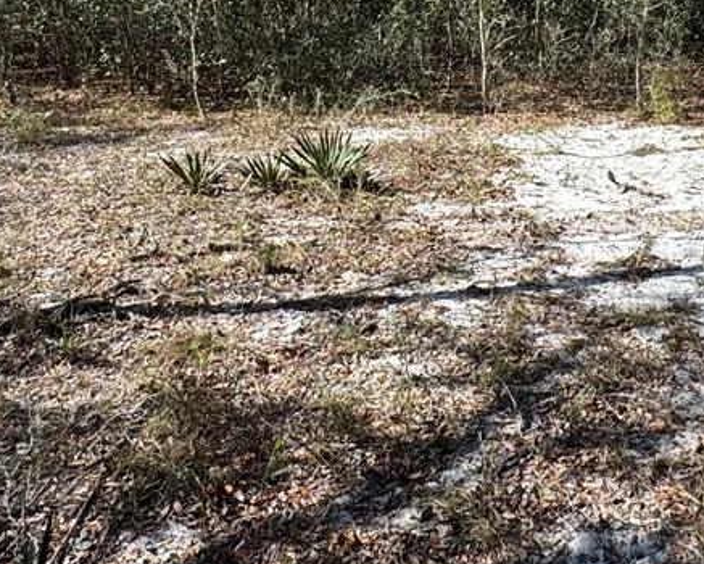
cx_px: 456
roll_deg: +2.4
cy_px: -50
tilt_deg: -4.5
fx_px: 1042
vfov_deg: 27.8
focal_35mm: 50
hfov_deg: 37.0
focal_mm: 2.22
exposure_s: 1/944
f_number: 2.2
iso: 50
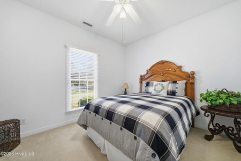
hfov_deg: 112.6
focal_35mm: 12
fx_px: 80
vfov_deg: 90.0
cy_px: 80
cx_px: 120
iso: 250
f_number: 8
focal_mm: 12
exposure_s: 1/80
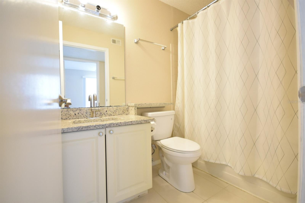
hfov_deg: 100.4
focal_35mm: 15
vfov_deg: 77.3
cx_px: 152
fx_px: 127
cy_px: 102
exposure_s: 1/60
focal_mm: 10
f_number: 4
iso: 1600
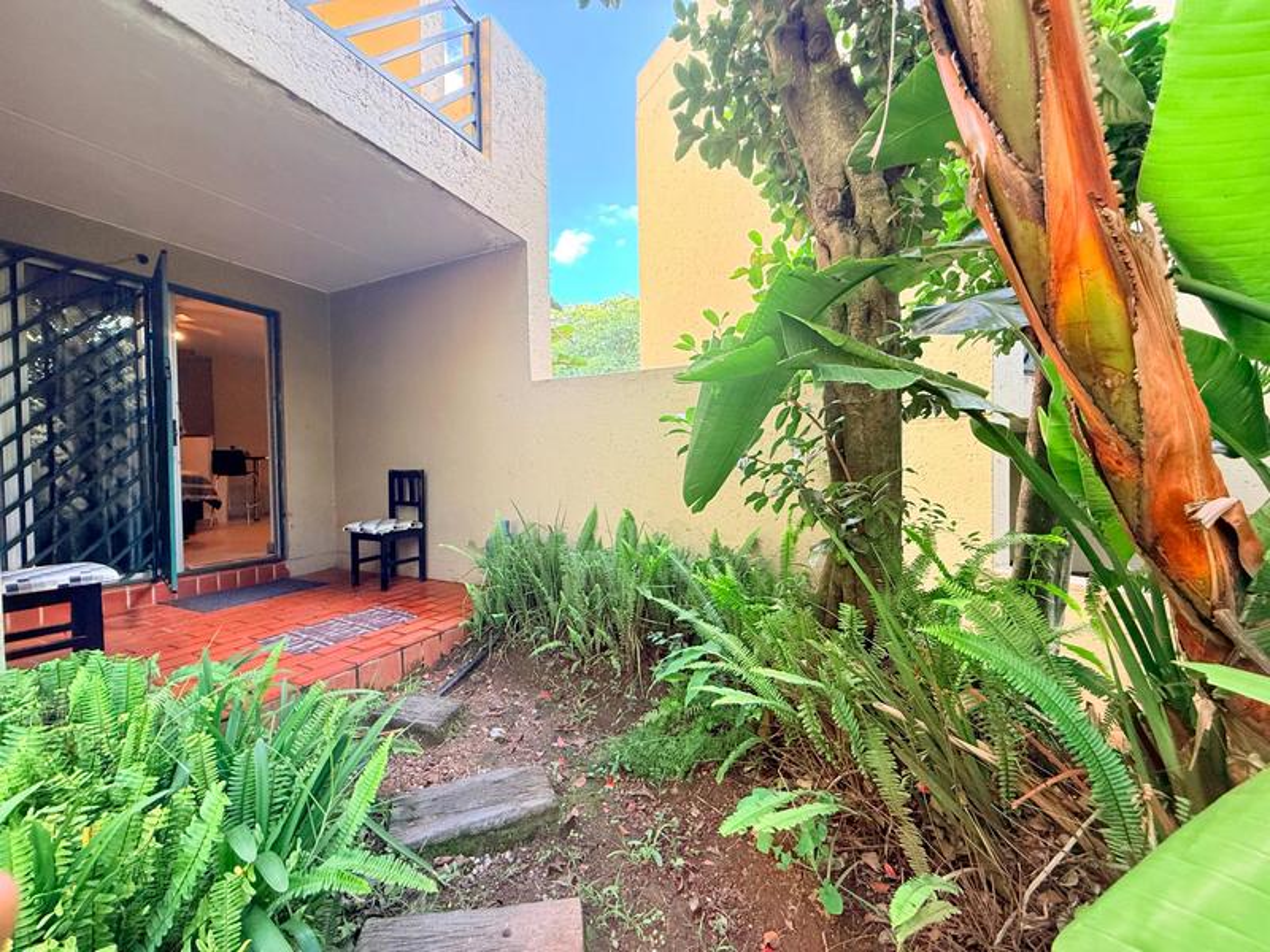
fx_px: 514
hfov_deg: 102.1
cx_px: 635
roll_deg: +1.9
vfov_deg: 85.7
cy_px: 476
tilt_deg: -1.4
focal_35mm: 14
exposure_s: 1/99
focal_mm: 2.22
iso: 160
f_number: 2.2
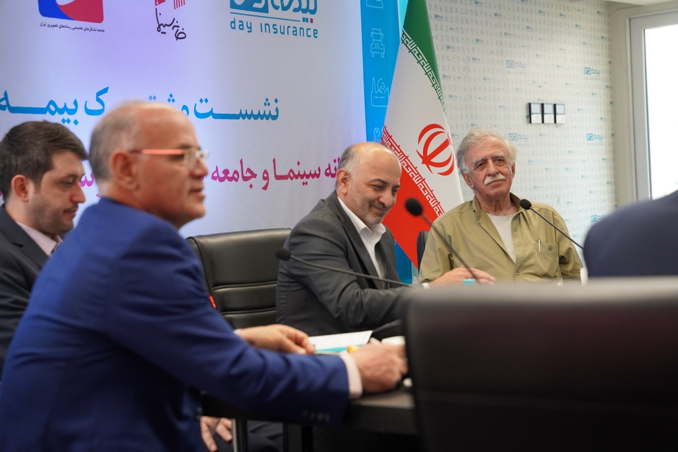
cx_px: 339
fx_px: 1318
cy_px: 226
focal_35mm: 70
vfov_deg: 19.5
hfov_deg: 28.8
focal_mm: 70
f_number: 4
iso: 1600
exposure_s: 1/160
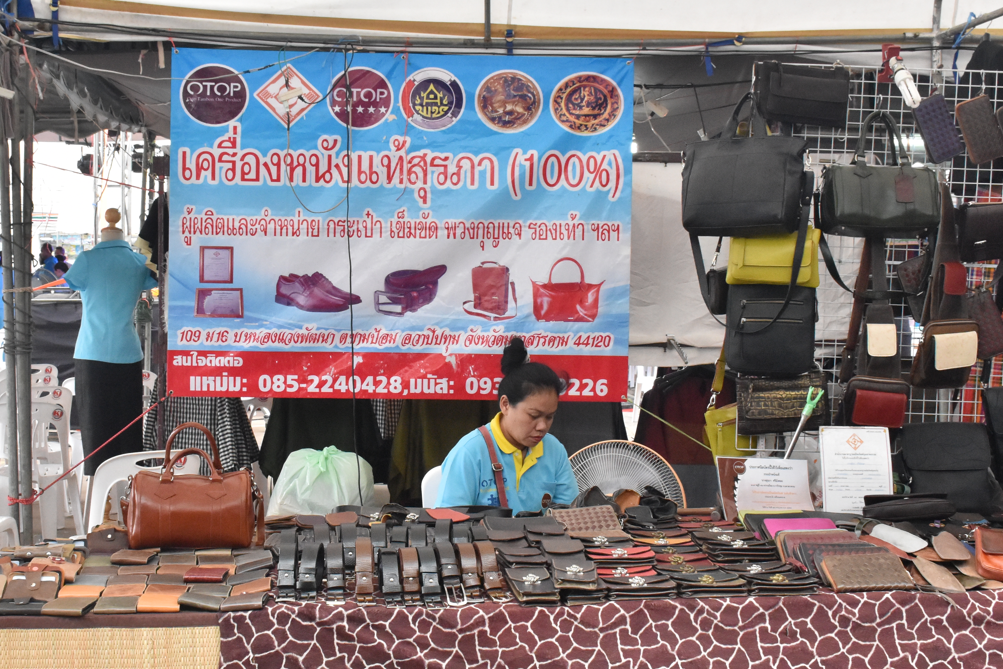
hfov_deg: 39.5
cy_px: 311
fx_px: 1393
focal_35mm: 50
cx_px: 431
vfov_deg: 27.0
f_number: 9
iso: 2000
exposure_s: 1/320
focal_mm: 22
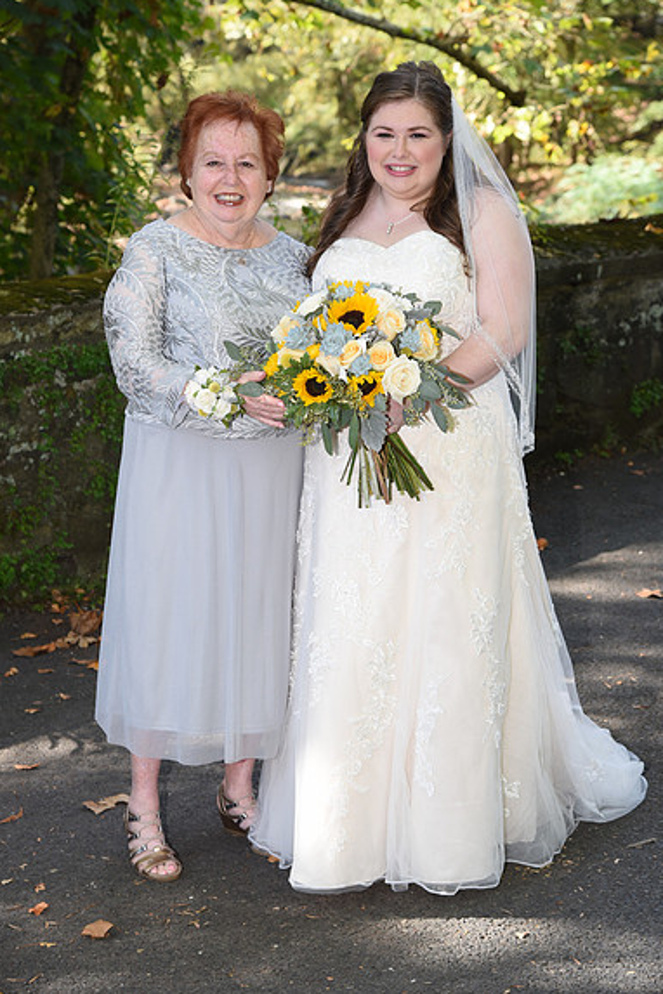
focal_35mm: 79
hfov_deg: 17.3
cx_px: 332
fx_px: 2182
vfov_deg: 25.7
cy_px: 494
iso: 640
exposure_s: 1/200
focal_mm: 78
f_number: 5.6
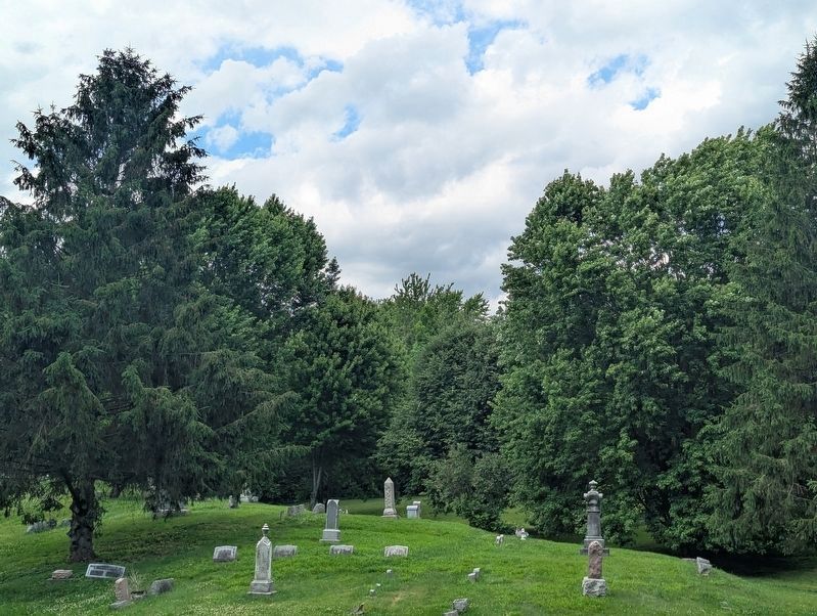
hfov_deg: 39.6
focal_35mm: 48
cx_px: 408
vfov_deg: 30.4
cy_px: 308
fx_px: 1135
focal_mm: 6.81
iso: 41
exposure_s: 1/1041
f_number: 1.85
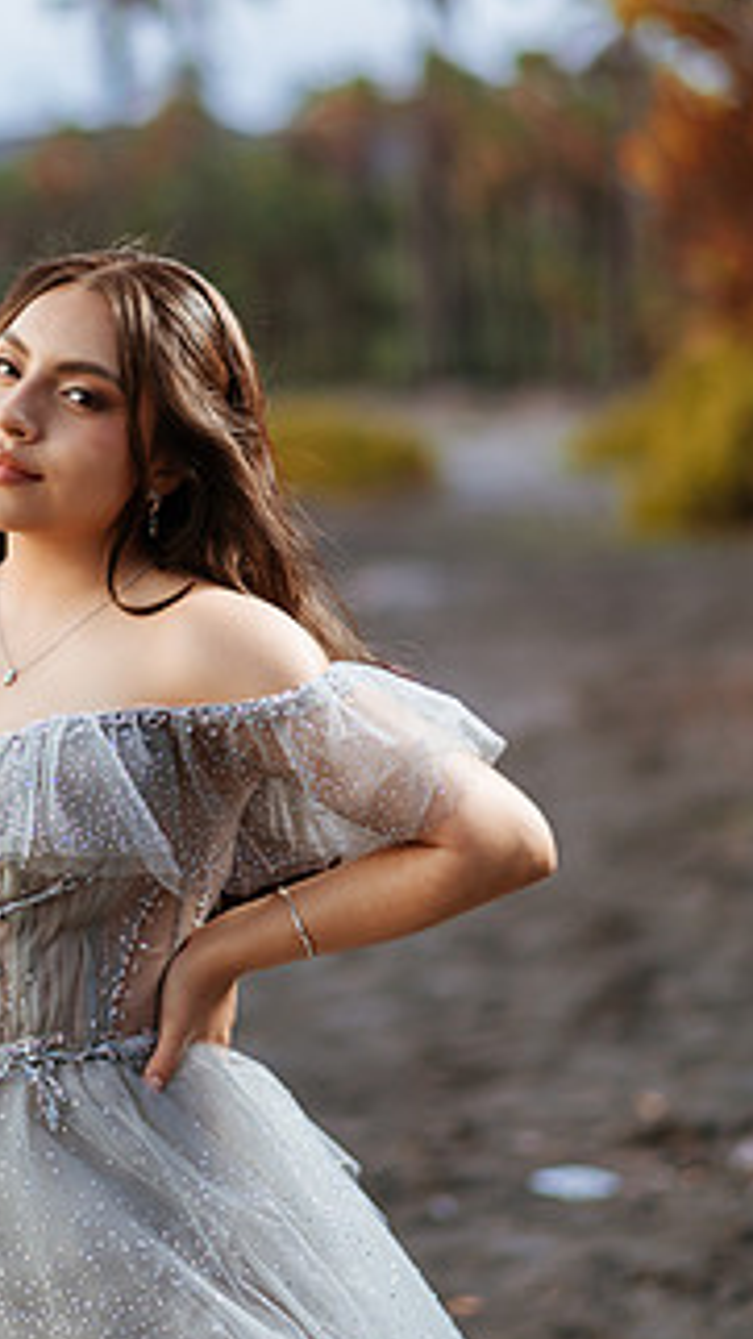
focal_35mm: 85
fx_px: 3019
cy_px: 566
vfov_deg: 25.0
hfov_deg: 14.1
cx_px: 150
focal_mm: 58
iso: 100
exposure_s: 1/1250
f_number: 1.4
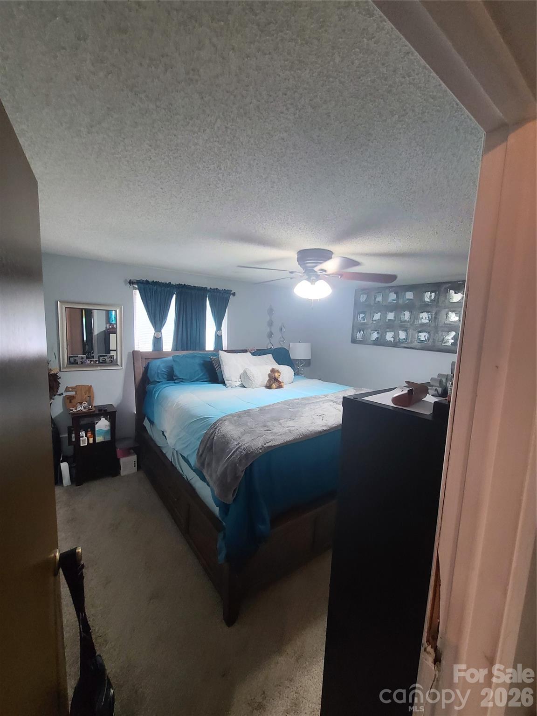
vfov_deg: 106.2
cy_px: 358
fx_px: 269
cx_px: 268
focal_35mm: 13
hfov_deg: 89.9
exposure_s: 1/60
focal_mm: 2.2
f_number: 2.2
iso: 400
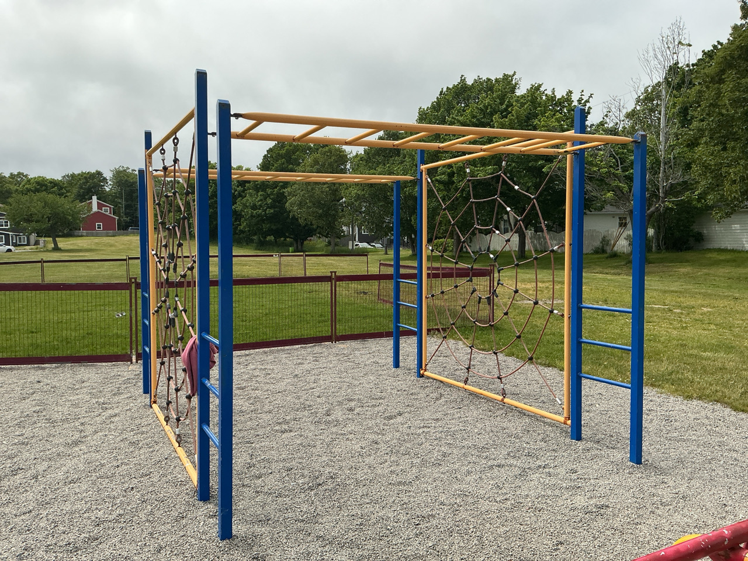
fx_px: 627
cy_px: 280
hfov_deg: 61.7
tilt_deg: -3.1
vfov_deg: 48.2
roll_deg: +0.9
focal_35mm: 29
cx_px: 374
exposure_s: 1/2538
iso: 25
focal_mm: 3
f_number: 1.8
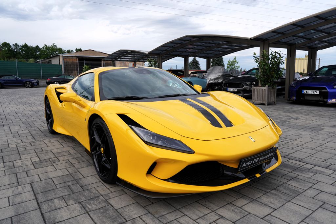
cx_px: 168
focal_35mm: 25
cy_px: 112
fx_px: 233
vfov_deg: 51.3
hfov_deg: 71.5
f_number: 6.3
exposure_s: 1/160
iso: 100
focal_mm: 25
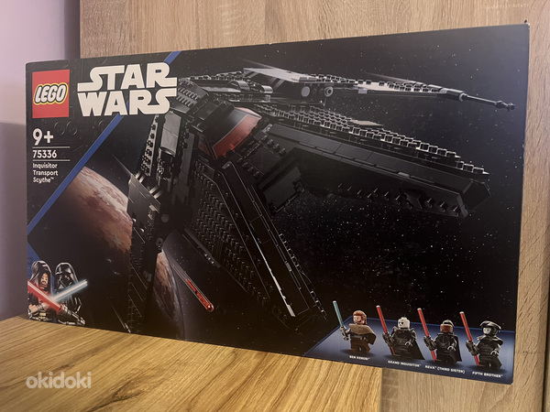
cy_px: 206
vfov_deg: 53.1
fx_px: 413
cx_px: 275
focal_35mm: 26
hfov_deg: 67.3
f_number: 1.5
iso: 800
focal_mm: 5.7
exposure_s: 1/30
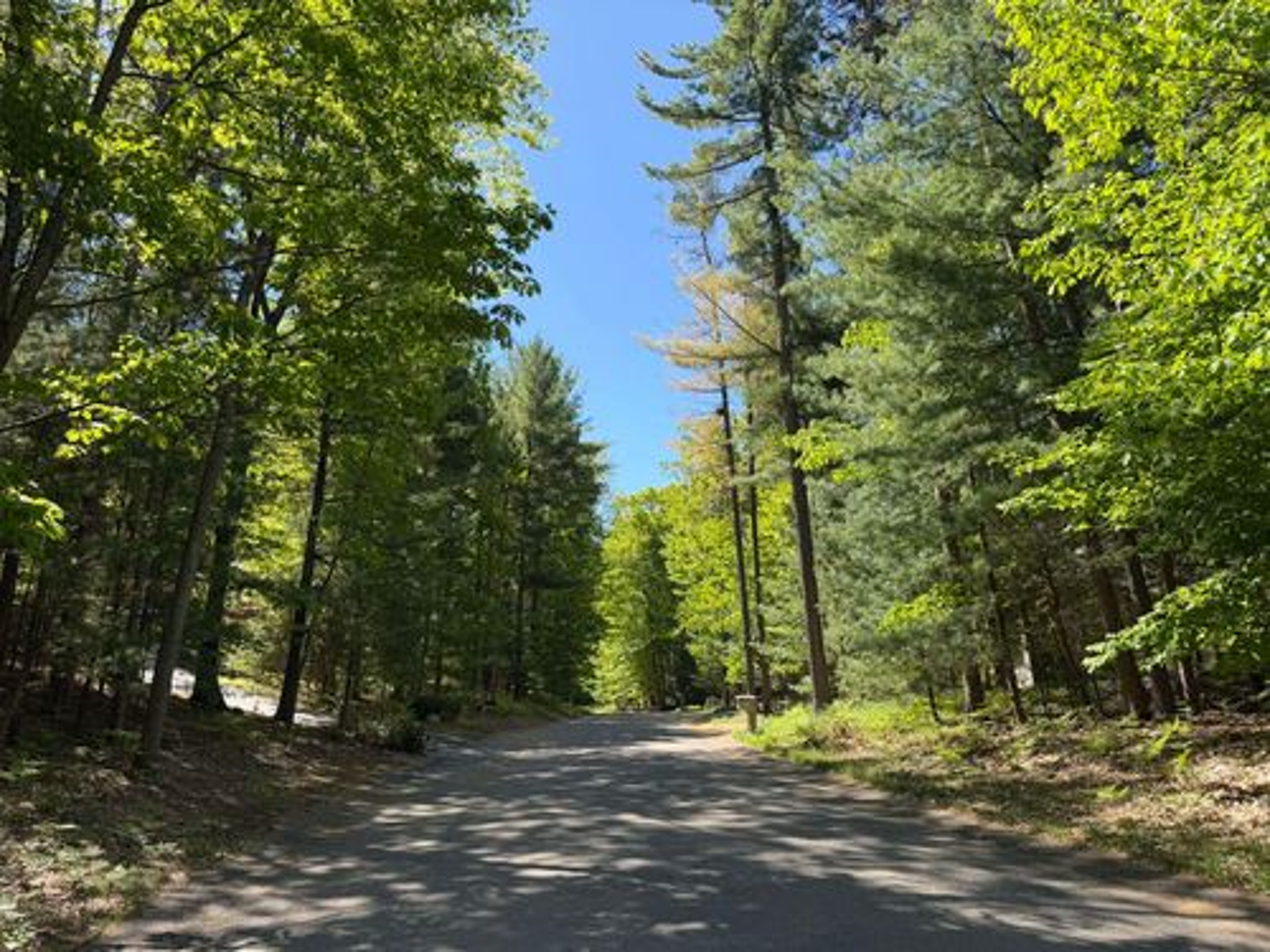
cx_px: 635
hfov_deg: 71.6
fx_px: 881
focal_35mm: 24
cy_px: 476
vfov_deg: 56.8
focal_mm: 6.76
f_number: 1.78
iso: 80
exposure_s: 1/1493
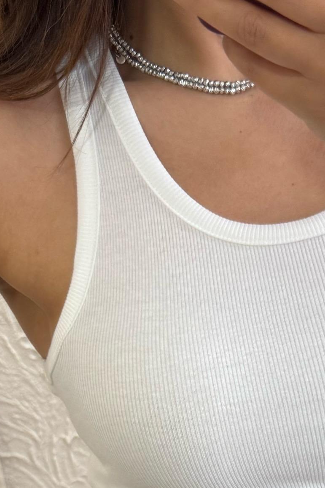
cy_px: 560
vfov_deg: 21.9
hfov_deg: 15.6
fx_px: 1178
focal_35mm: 87
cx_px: 277
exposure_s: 1/62
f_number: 1.78
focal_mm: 6.76
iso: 200
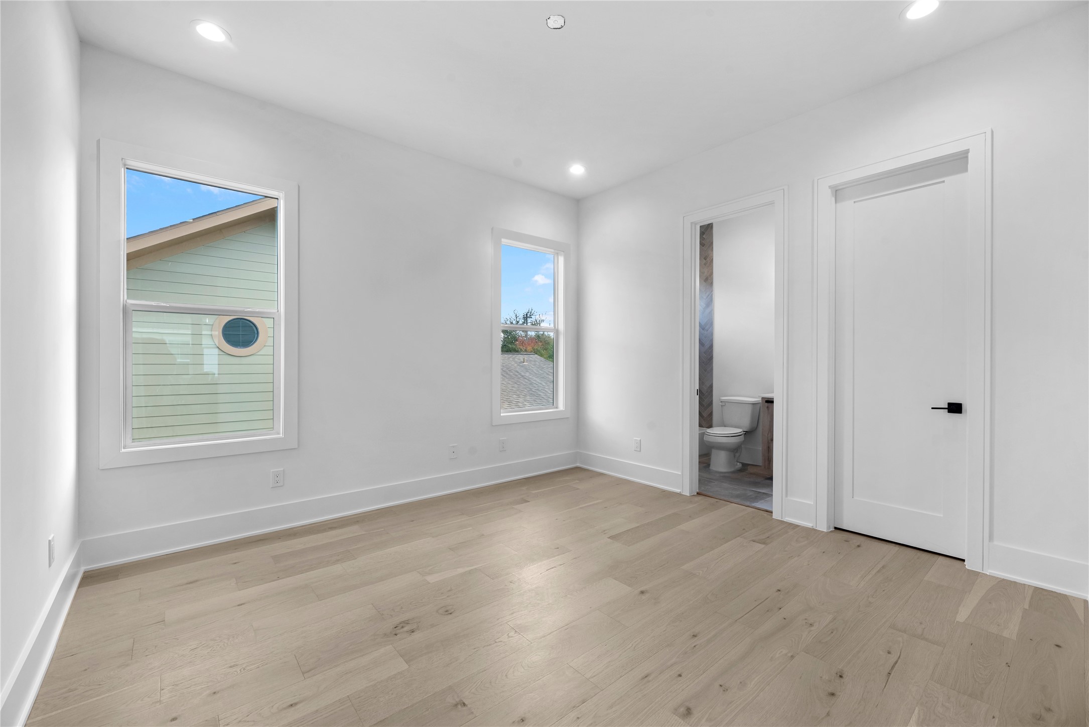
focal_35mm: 14
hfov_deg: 104.2
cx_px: 544
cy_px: 364
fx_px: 424
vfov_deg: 81.2
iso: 250
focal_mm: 14
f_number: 9
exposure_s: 1/20
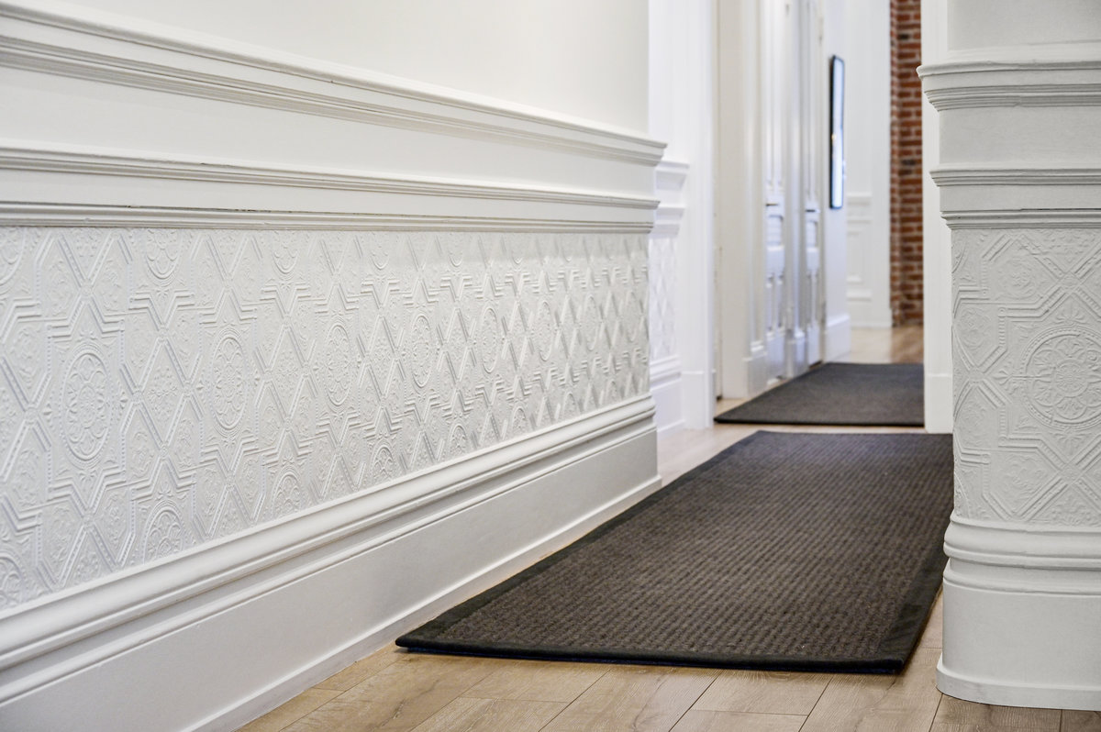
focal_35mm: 64
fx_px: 1956
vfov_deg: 21.2
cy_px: 366
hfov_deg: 31.4
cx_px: 550
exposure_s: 1/60
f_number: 6
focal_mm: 64
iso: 400
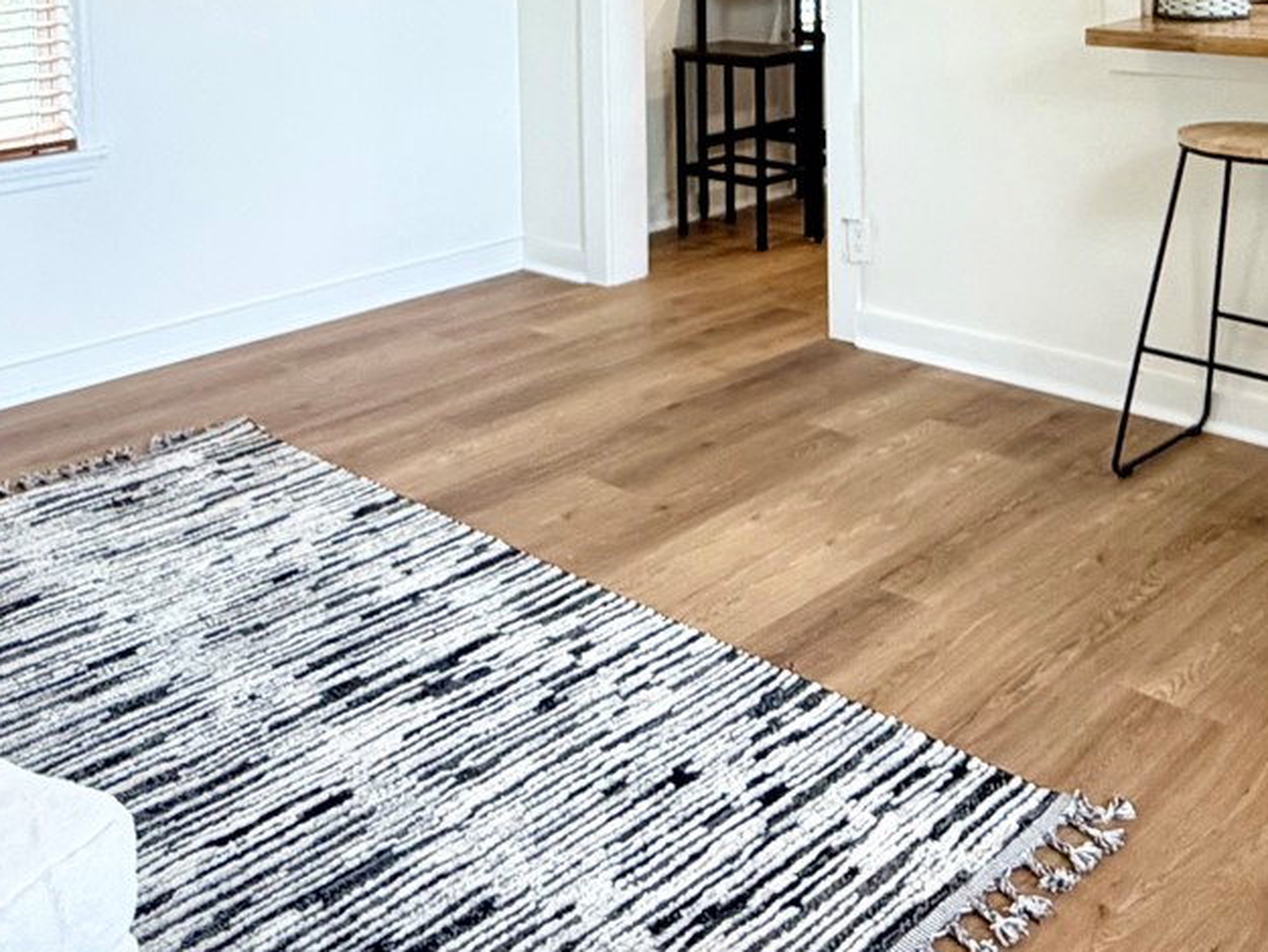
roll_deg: +1.6
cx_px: 690
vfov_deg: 30.7
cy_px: -41
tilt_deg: -4.4
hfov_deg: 43.8
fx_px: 1575
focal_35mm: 43
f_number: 2.2
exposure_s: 1/120
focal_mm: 2.22
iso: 200
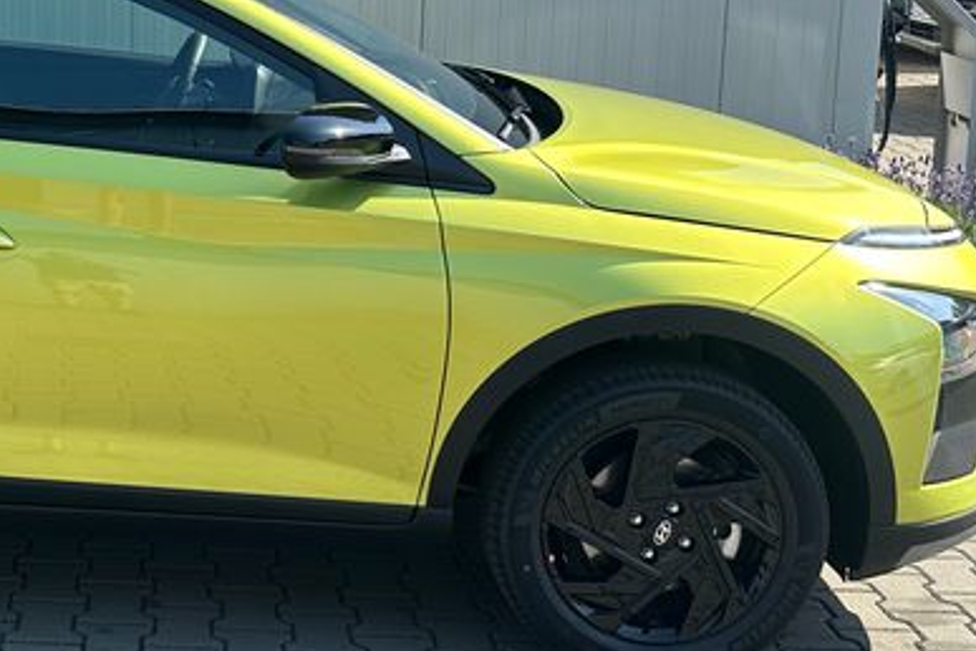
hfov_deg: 28.7
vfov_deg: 20.4
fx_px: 1789
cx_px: 13
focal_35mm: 66
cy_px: 139
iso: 80
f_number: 1.78
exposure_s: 1/2110
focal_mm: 6.86
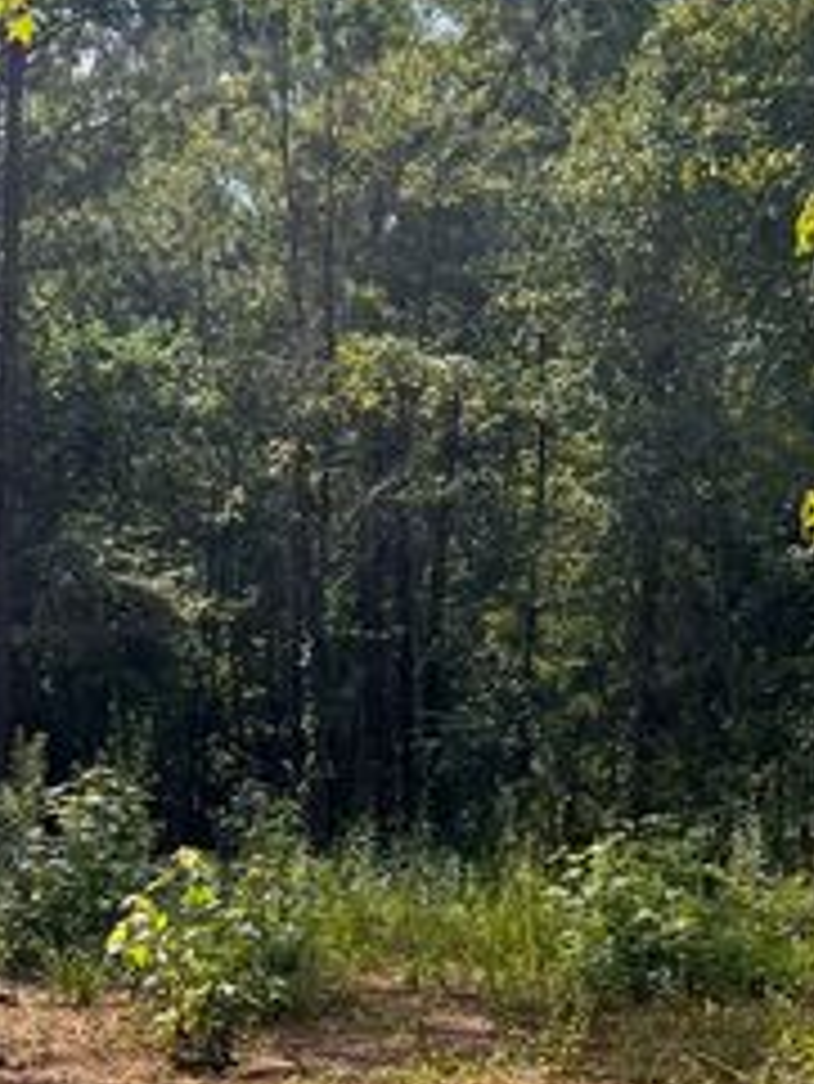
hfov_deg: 20.3
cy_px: 929
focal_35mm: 72
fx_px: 2255
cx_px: 220
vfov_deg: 26.3
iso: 50
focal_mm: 5.7
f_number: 1.5
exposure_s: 1/1698
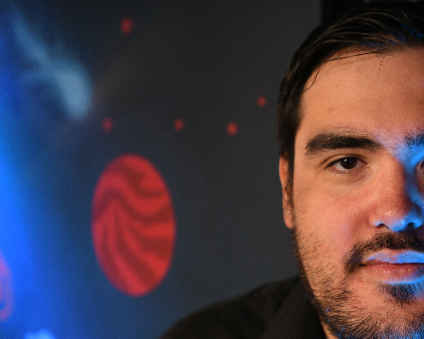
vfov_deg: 20.9
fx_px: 916
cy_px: 222
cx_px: 405
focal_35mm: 73
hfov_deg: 25.0
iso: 320
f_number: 2.8
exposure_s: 1/60
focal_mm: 35
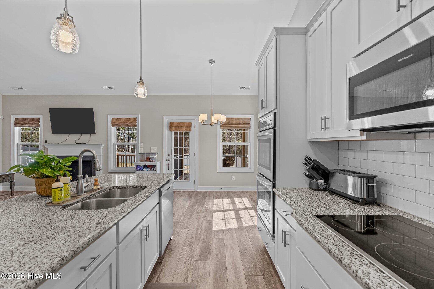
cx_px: 217
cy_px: 144
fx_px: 193
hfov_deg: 96.7
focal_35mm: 16
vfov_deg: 73.7
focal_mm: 16
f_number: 7.1
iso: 400
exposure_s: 1/10
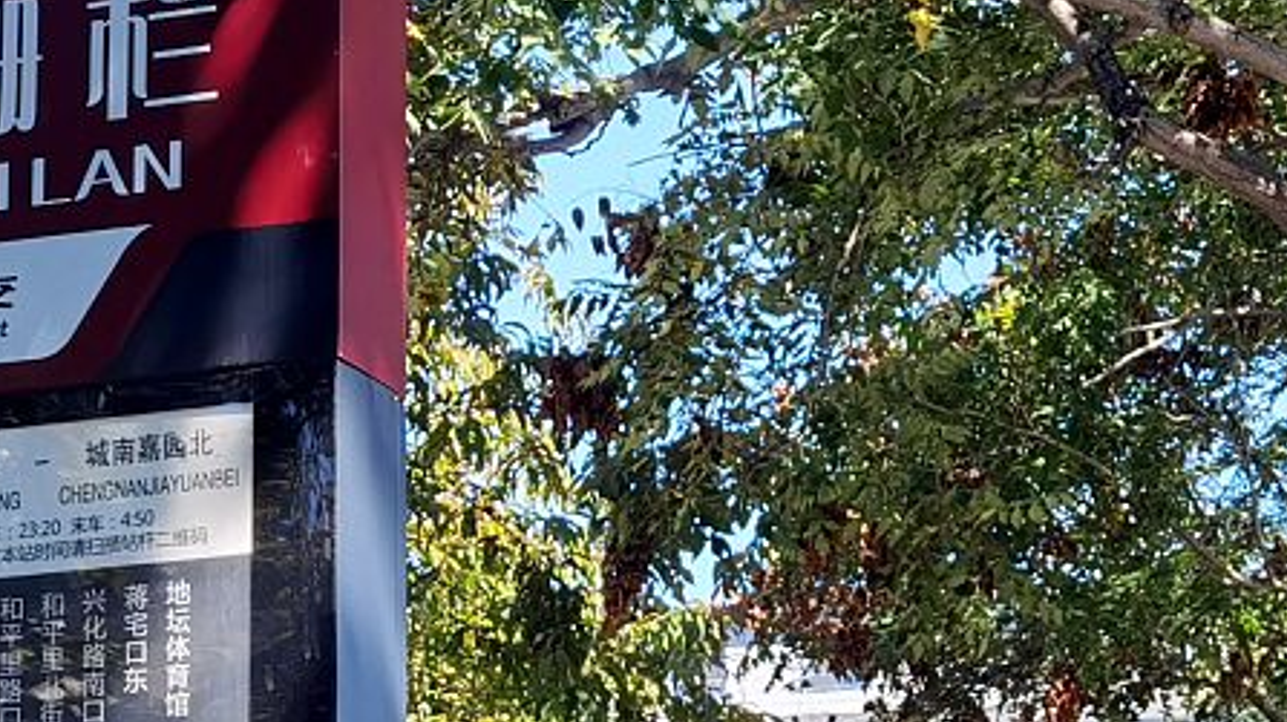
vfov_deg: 10.0
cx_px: 746
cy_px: 777
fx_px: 4093
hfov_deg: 17.9
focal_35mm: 120
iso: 50
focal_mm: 6.71
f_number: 1.9
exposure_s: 1/975
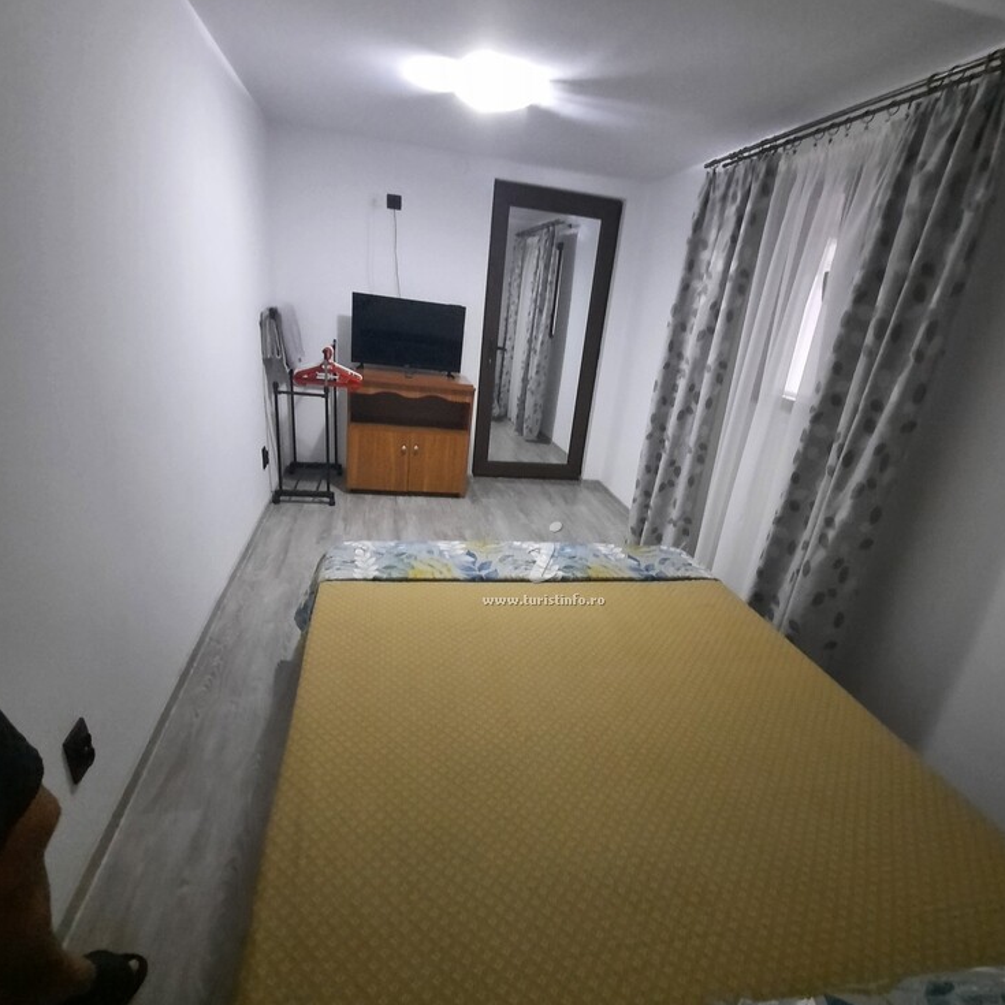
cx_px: 517
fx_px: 526
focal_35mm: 16
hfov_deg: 87.4
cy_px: 535
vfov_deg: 87.3
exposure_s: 1/17
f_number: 2.2
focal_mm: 1.74
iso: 800
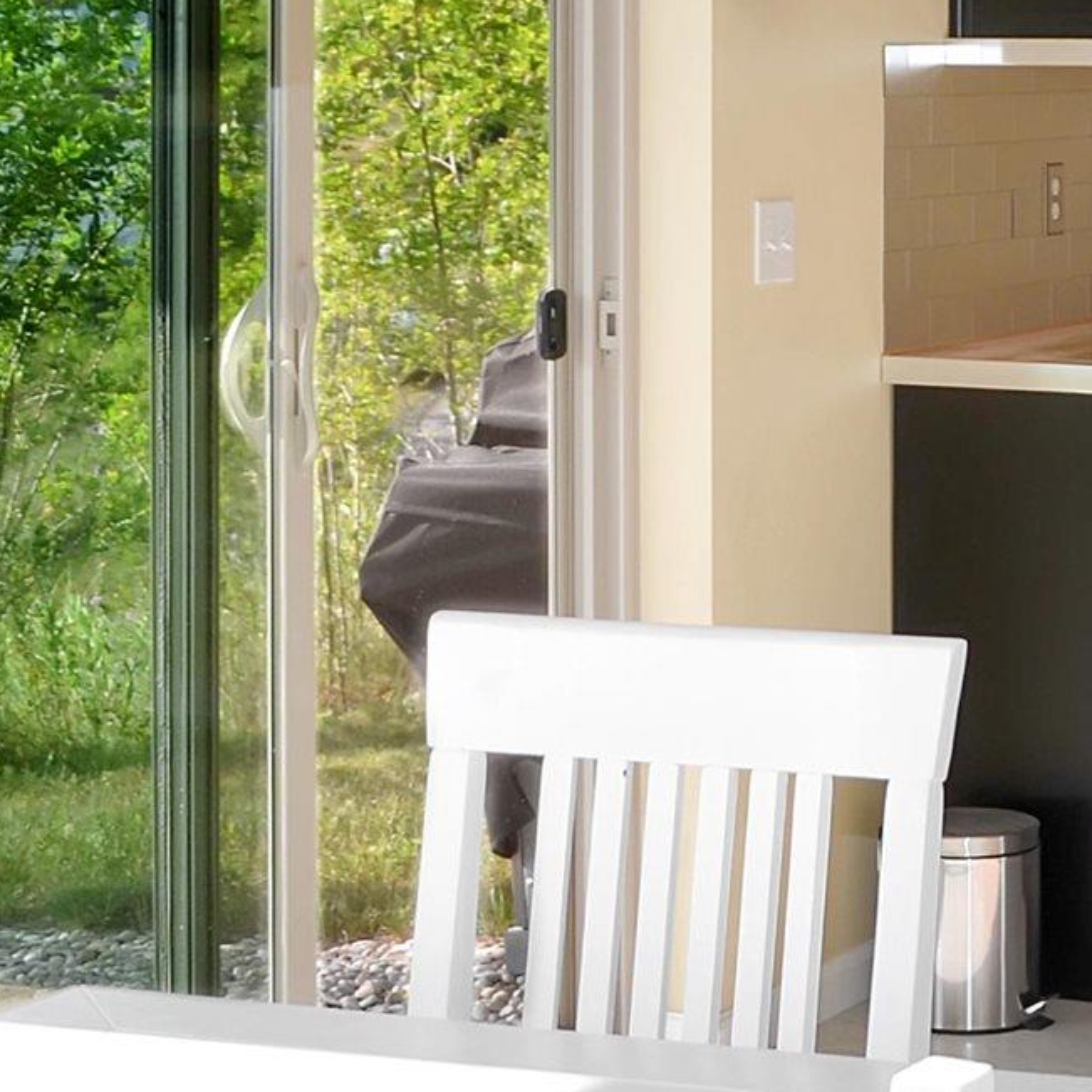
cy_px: 295
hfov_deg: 15.7
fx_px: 3855
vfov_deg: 16.1
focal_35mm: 108
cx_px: 1226
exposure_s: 1/200
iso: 100
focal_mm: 18
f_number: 3.5
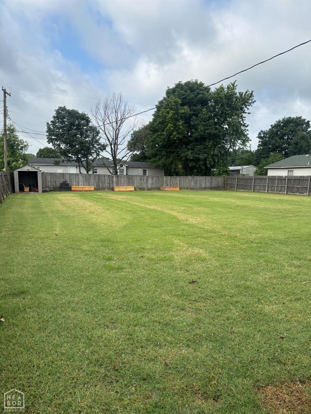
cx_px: 156
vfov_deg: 67.3
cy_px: 207
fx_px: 311
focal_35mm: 26
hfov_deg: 53.1
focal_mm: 5.96
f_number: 1.6
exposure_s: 1/1912
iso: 50
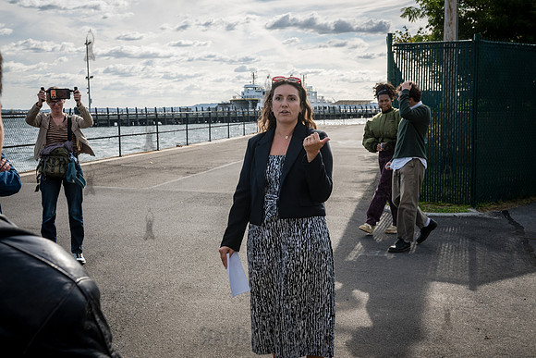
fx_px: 670
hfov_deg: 43.6
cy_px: 179
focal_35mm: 45
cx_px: 268
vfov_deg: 29.9
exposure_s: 1/320
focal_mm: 45
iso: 250
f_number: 10
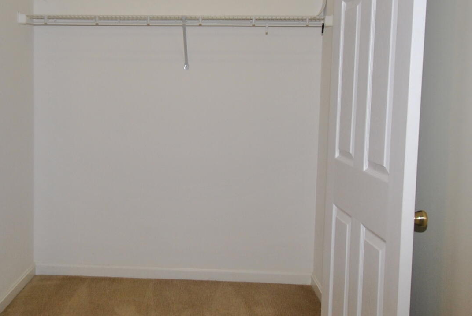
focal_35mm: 42
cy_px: 135
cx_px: 174
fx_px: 551
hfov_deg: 45.9
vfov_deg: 31.9
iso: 200
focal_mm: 10
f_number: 4.5
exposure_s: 1/60
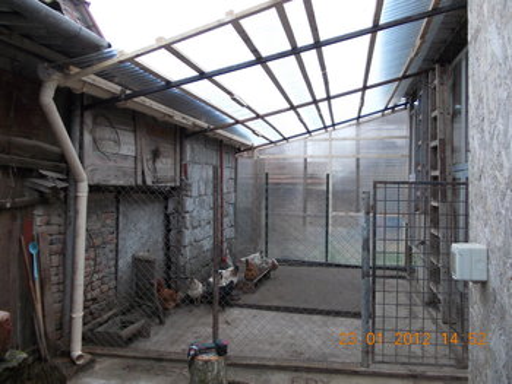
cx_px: 256
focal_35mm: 28
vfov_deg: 49.8
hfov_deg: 63.4
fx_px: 414
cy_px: 192
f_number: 2.7
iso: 80
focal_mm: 4
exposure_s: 1/30
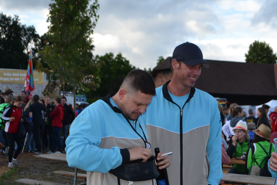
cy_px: 113
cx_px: 188
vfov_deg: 16.8
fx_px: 623
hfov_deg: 24.9
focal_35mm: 81
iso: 100
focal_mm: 32
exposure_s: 1/200
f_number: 5
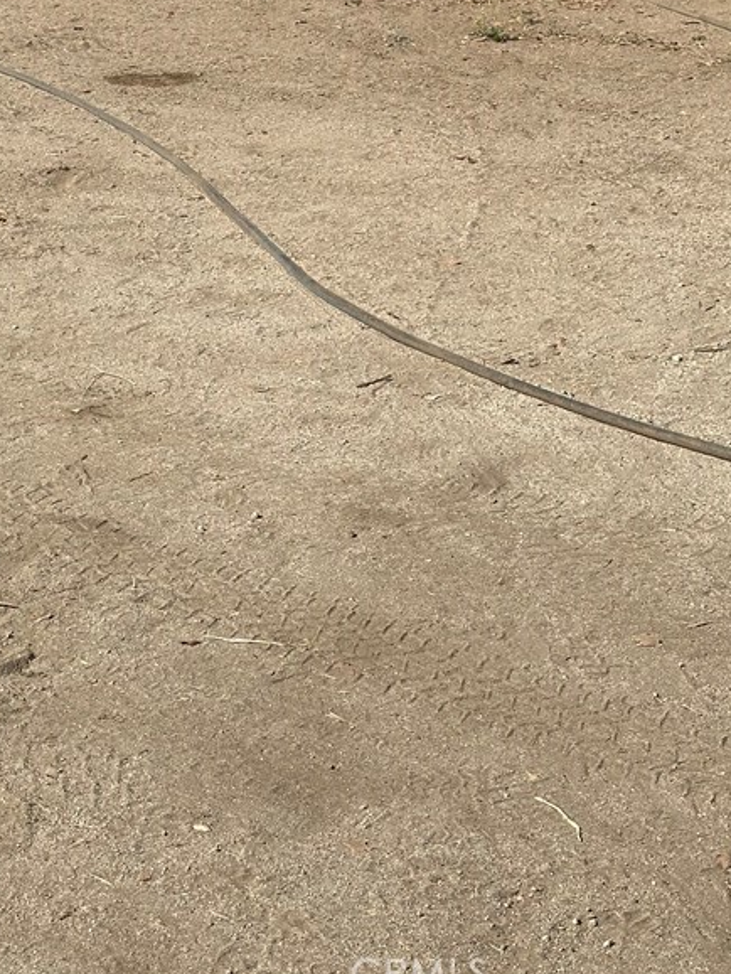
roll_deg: -0.4
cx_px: 170
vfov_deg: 22.6
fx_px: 2392
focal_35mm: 85
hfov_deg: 17.3
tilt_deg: -12.3
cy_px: 135
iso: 64
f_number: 1.78
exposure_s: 1/5000
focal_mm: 6.86
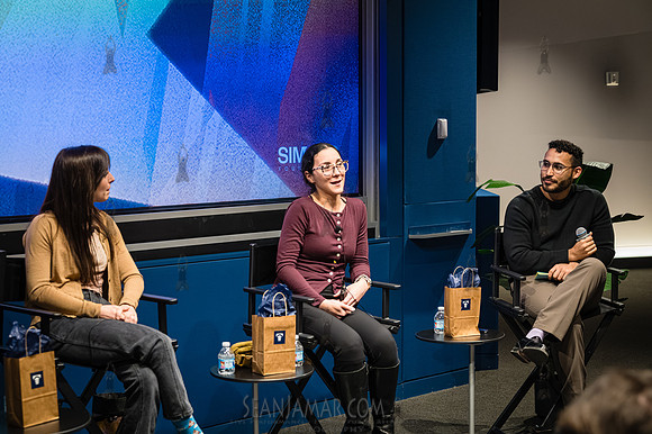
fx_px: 1140
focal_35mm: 63
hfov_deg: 31.9
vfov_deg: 21.5
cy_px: 217
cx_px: 326
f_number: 4
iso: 6400
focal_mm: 63
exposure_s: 1/200
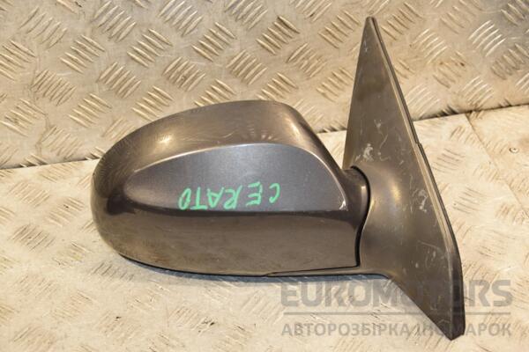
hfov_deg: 28.1
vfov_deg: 18.9
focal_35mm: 72
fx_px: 1058
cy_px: 176
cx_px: 264
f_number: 4.8
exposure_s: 1/160
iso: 800
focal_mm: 48
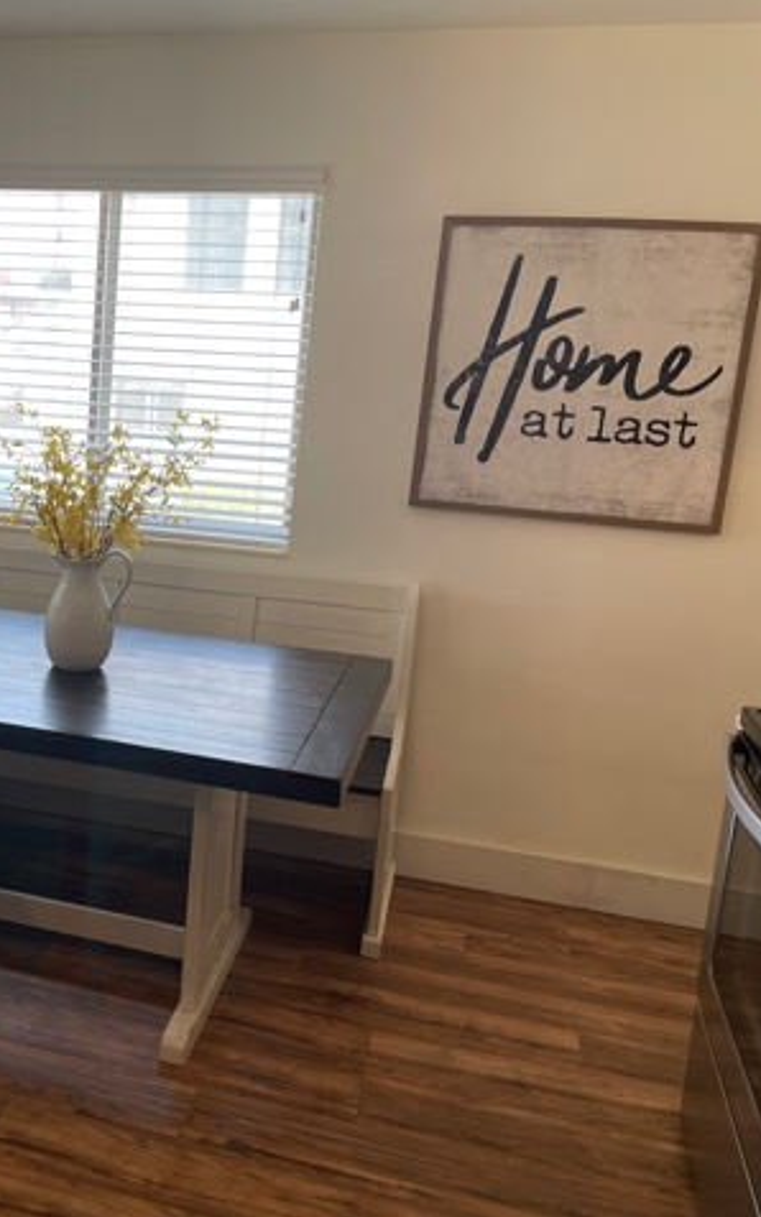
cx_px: 92
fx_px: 1228
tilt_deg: -11.1
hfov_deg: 32.9
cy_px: 607
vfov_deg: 52.8
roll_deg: -2.7
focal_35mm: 37
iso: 32
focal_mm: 4.2
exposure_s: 1/120
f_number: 1.6
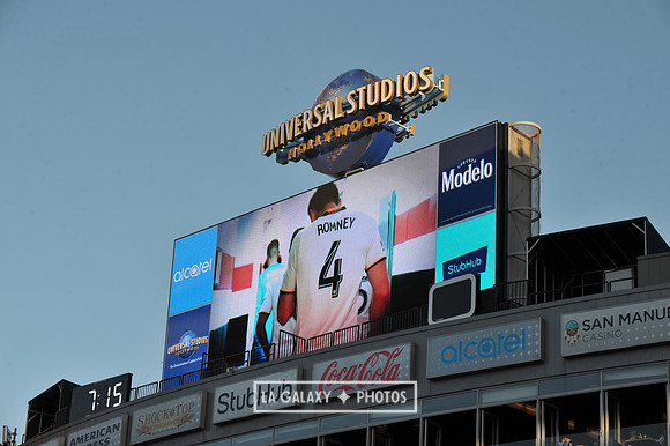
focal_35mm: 90
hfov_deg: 22.6
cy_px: 223
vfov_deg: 15.2
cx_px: 335
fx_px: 1674
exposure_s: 1/250
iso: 200
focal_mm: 90
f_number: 9
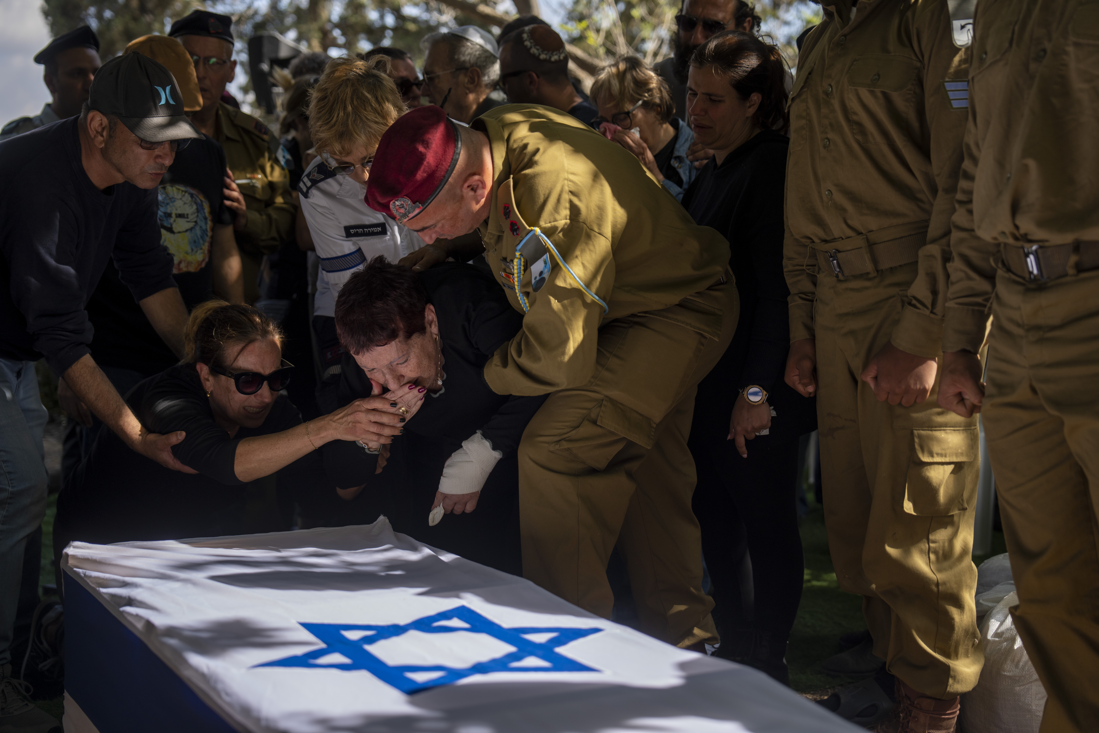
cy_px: 366
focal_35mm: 52
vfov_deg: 26.0
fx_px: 1587
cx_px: 550
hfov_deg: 38.2
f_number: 2.8
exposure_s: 1/800
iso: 100
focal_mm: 52
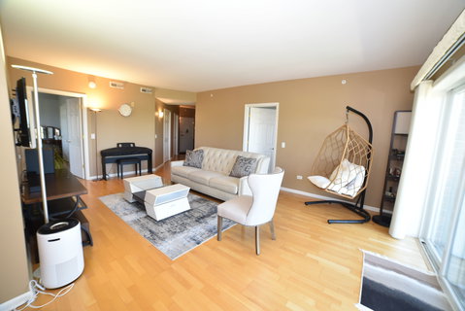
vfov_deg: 81.3
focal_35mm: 14
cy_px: 156
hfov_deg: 104.2
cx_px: 232
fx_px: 181
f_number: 4.5
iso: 800
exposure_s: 1/80
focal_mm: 14
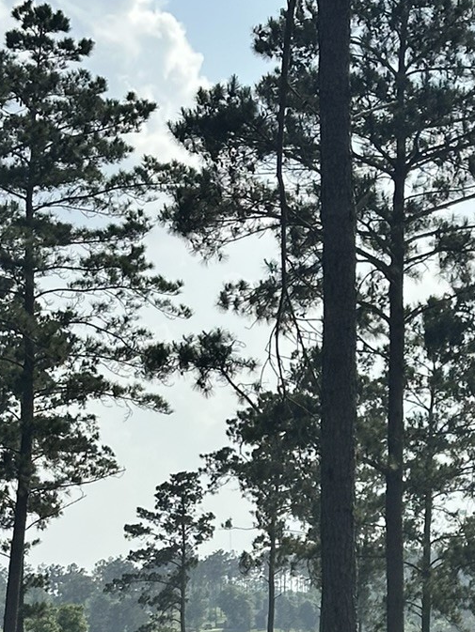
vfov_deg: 13.2
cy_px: 745
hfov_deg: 10.0
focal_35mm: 146
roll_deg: +0.8
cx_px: 530
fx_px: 2670
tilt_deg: -0.2
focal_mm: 6.86
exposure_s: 1/6211
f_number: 1.78
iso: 64
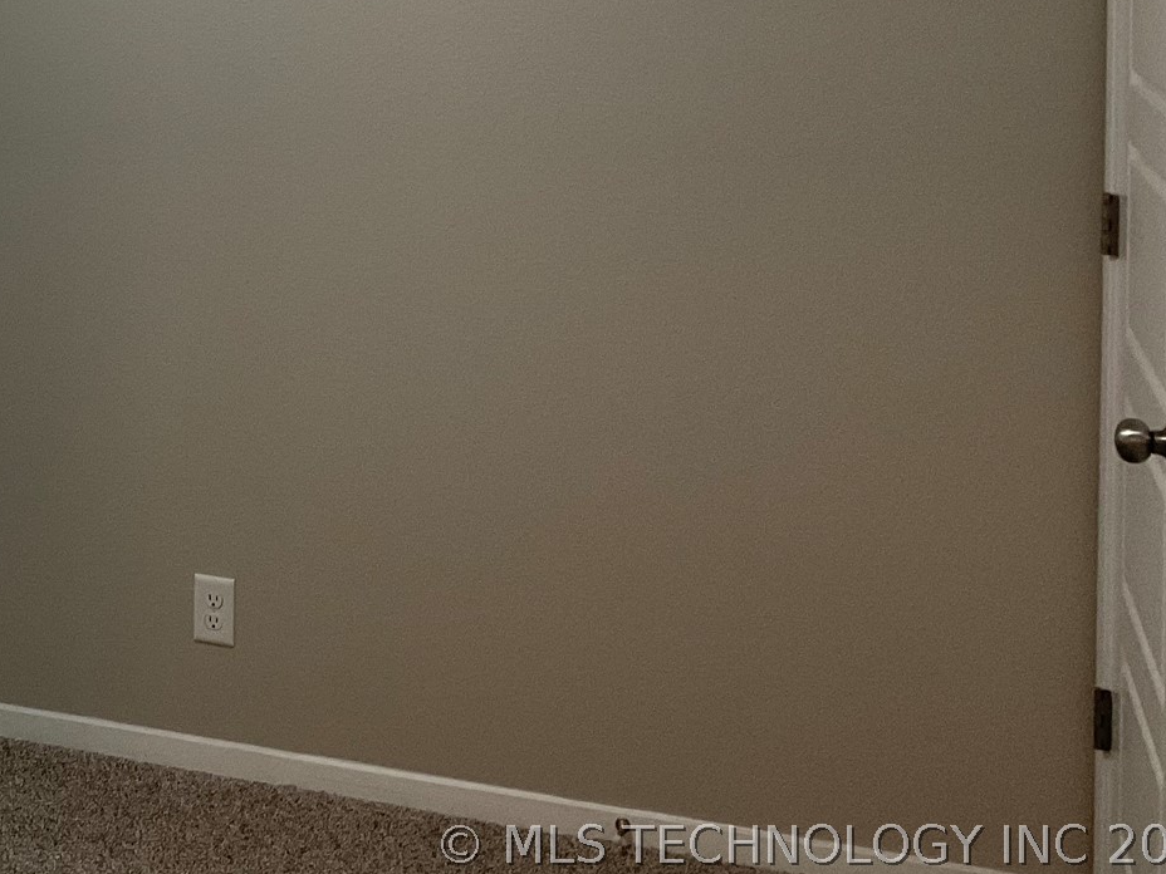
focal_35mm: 60
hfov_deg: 30.3
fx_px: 2021
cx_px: 43
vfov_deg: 23.3
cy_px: -18
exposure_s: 1/60
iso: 80
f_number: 1.8
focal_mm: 3
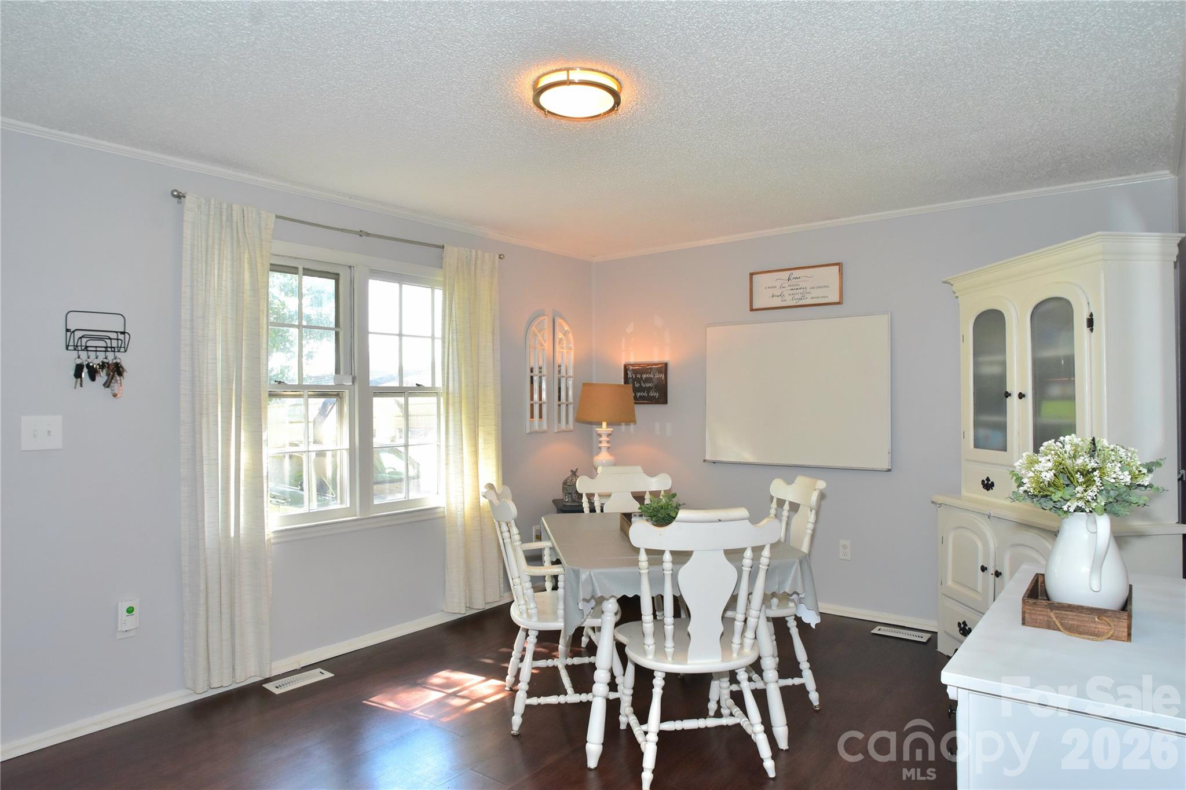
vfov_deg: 59.5
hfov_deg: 81.2
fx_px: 692
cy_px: 395
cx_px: 593
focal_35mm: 21
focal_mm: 14
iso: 800
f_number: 8
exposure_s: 1/60.2
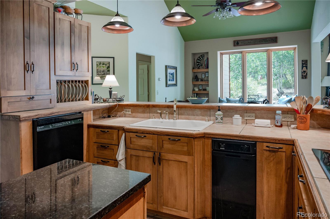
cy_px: 110
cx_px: 165
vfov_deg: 53.0
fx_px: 220
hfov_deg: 73.8
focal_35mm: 24
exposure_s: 1/40
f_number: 5
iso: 1600
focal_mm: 24
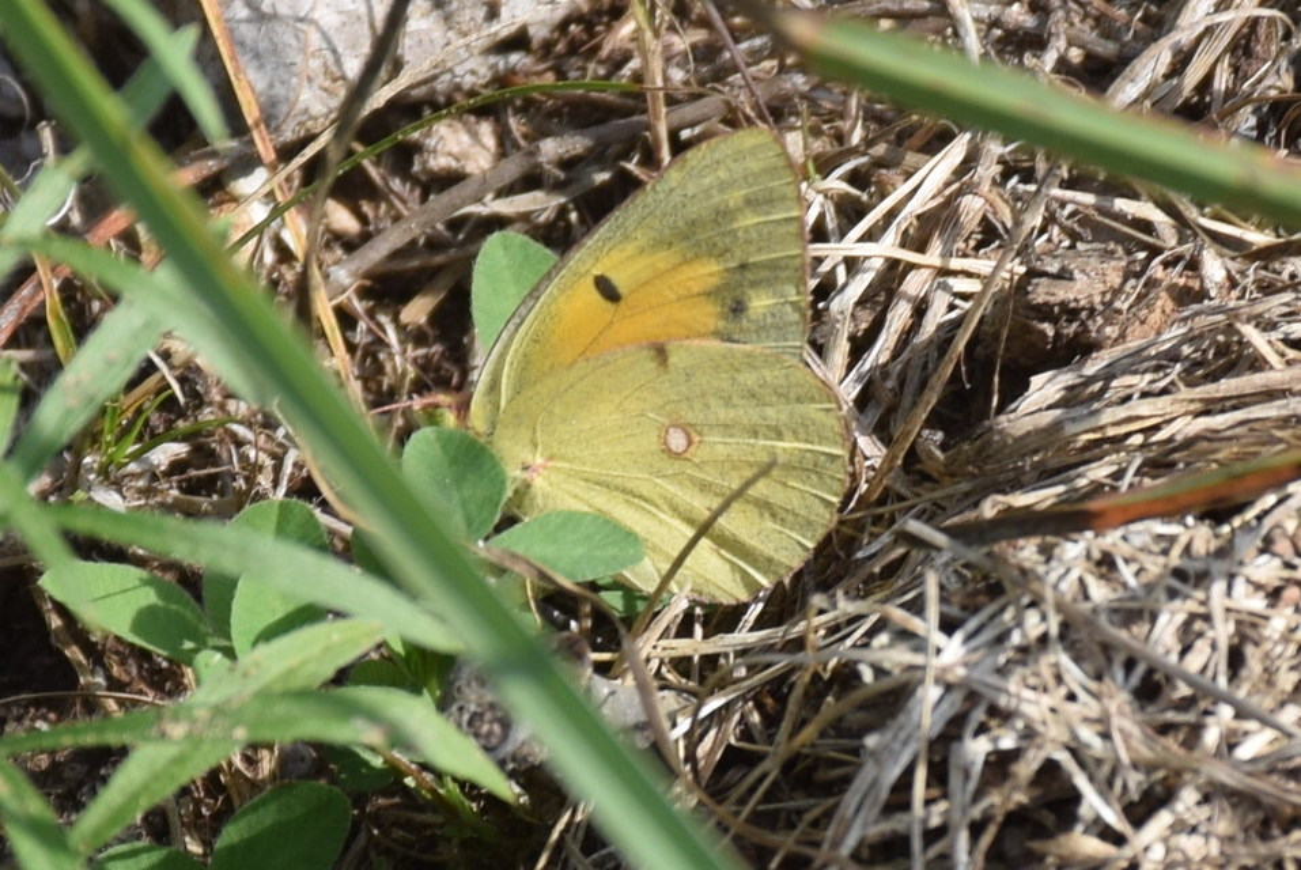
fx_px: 7596
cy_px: 435
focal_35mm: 210
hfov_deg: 9.8
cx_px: 650
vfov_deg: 6.6
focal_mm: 140
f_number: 6.3
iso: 100
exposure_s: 1/320
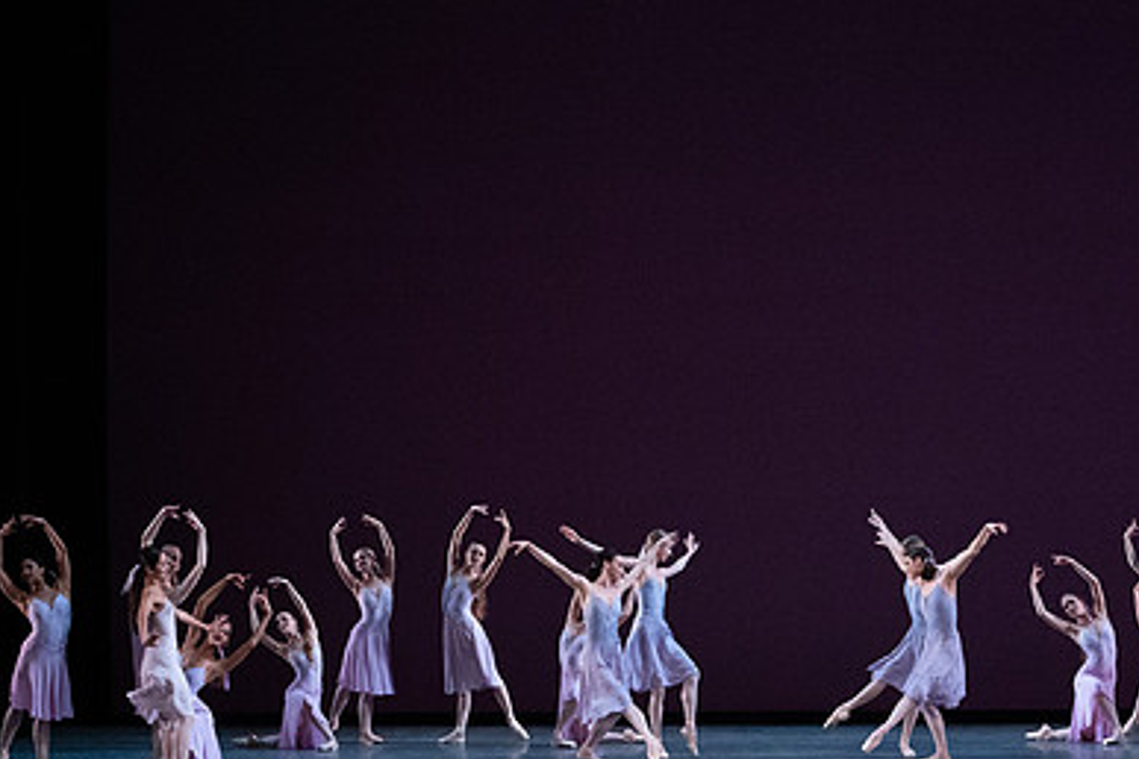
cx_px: 851
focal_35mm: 105
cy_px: 475
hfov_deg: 19.3
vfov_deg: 13.0
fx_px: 3322
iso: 12800
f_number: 9
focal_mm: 70
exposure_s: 1/400
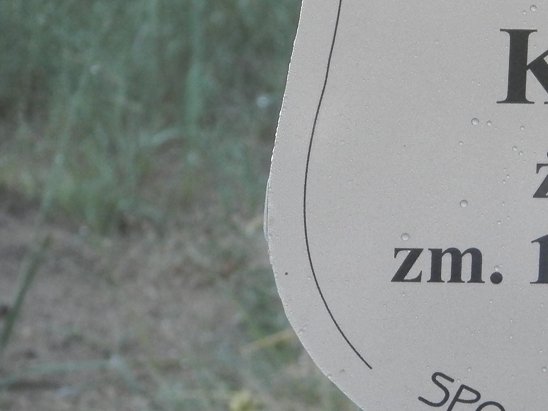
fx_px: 5952
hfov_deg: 5.3
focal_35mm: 376
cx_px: 634
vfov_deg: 4.0
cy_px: 116
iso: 200
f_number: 4.7
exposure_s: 1/100
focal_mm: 23.6
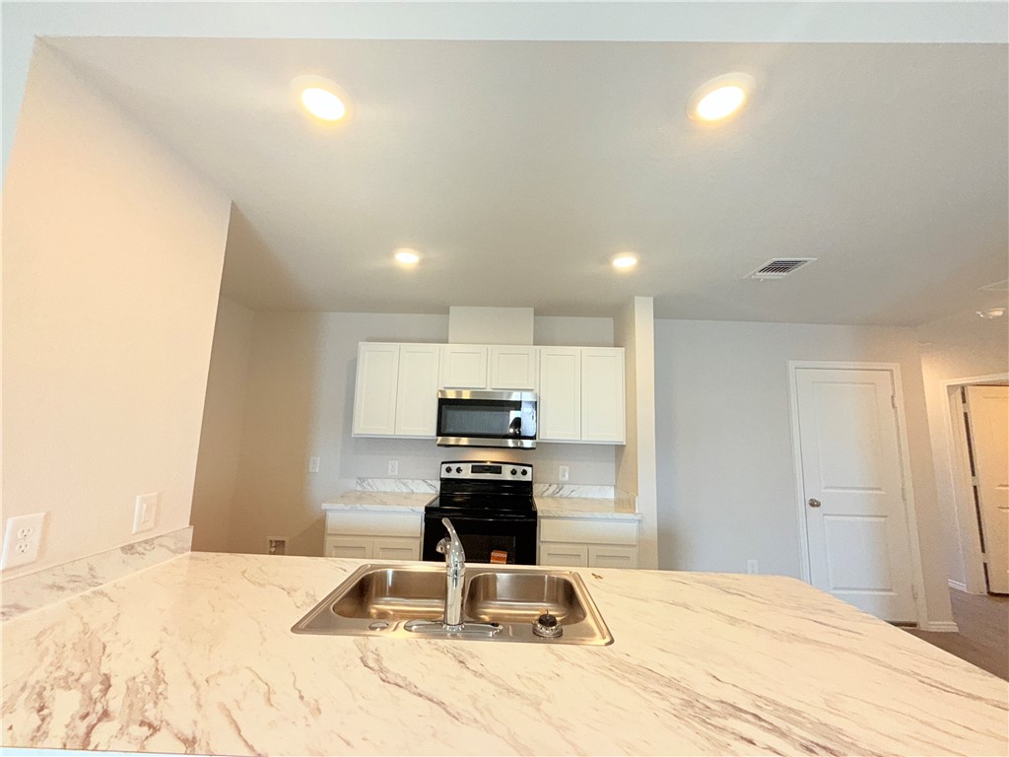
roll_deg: -1.4
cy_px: 378
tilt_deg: +8.3
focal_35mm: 14
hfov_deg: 102.1
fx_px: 408
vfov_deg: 85.7
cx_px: 504
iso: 100
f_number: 2.2
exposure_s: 1/120
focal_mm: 2.22
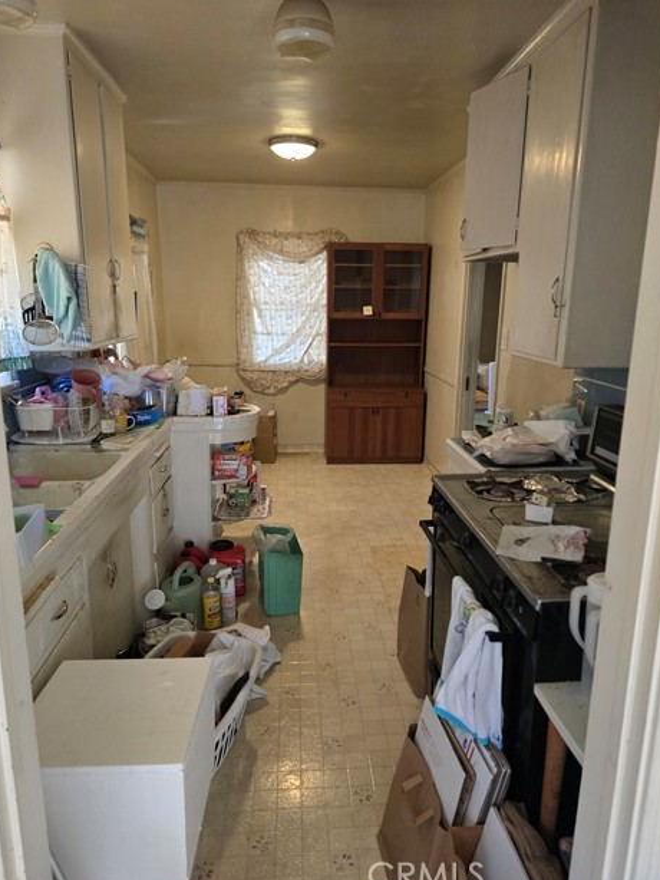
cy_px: 436
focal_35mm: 24
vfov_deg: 71.6
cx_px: 336
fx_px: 610
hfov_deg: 56.8
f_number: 1.7
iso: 800
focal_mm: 6.3
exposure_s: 1/60
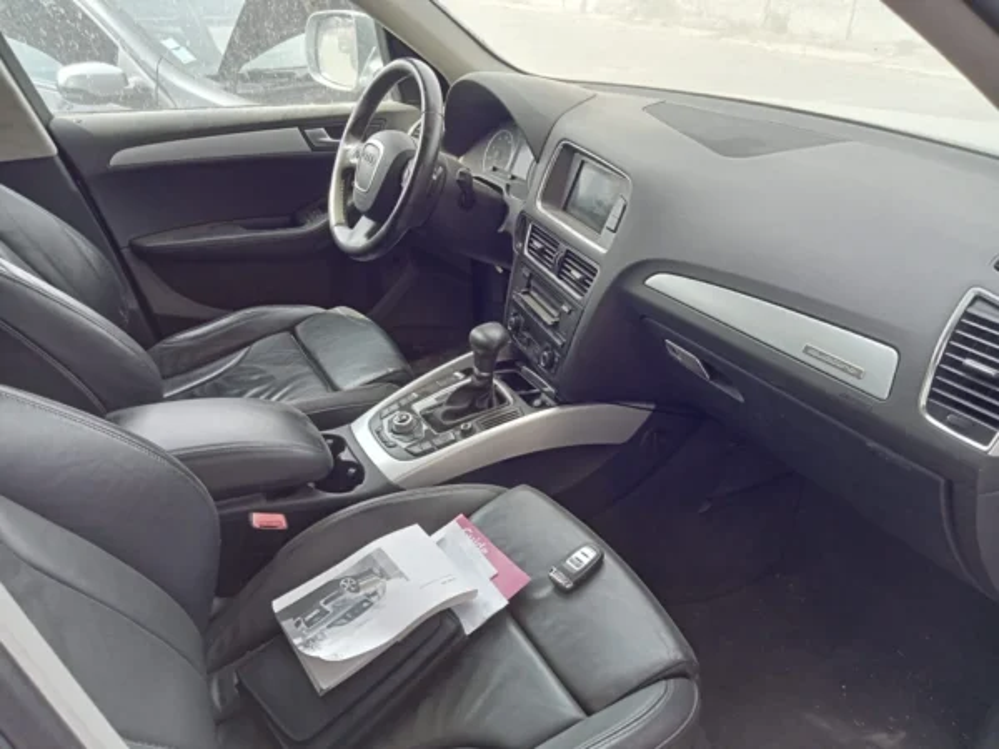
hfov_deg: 63.4
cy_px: 374
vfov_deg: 49.7
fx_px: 808
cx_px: 500
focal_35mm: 28
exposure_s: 1/100
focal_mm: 3.46
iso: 159
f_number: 2.2
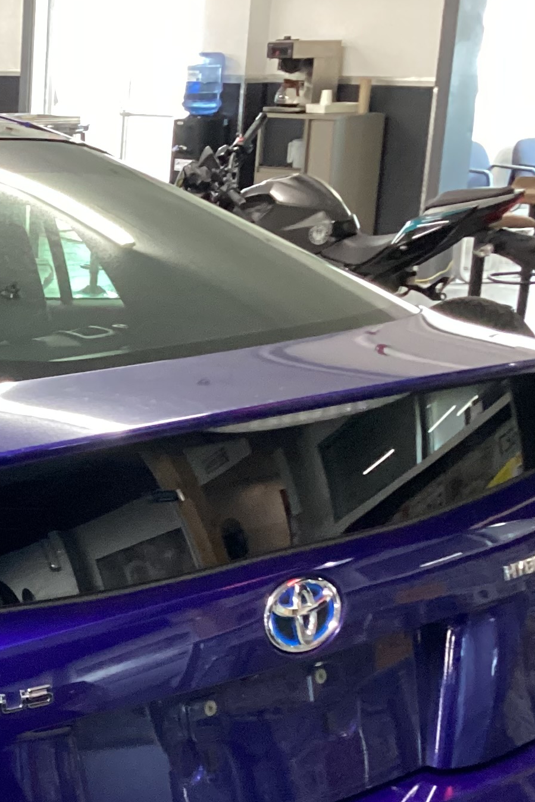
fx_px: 1739
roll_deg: -0.4
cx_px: -190
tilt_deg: -20.5
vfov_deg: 25.5
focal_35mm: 78
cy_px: 652
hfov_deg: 16.4
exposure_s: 1/40
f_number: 2.4
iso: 400
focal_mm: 3.3
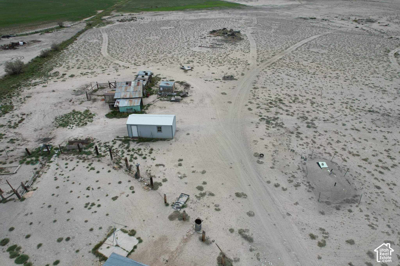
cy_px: 133
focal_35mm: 22
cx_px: 200
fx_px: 244
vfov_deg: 57.2
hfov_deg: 78.6
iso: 110
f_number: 2.8
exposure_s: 1/1600
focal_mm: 8.38
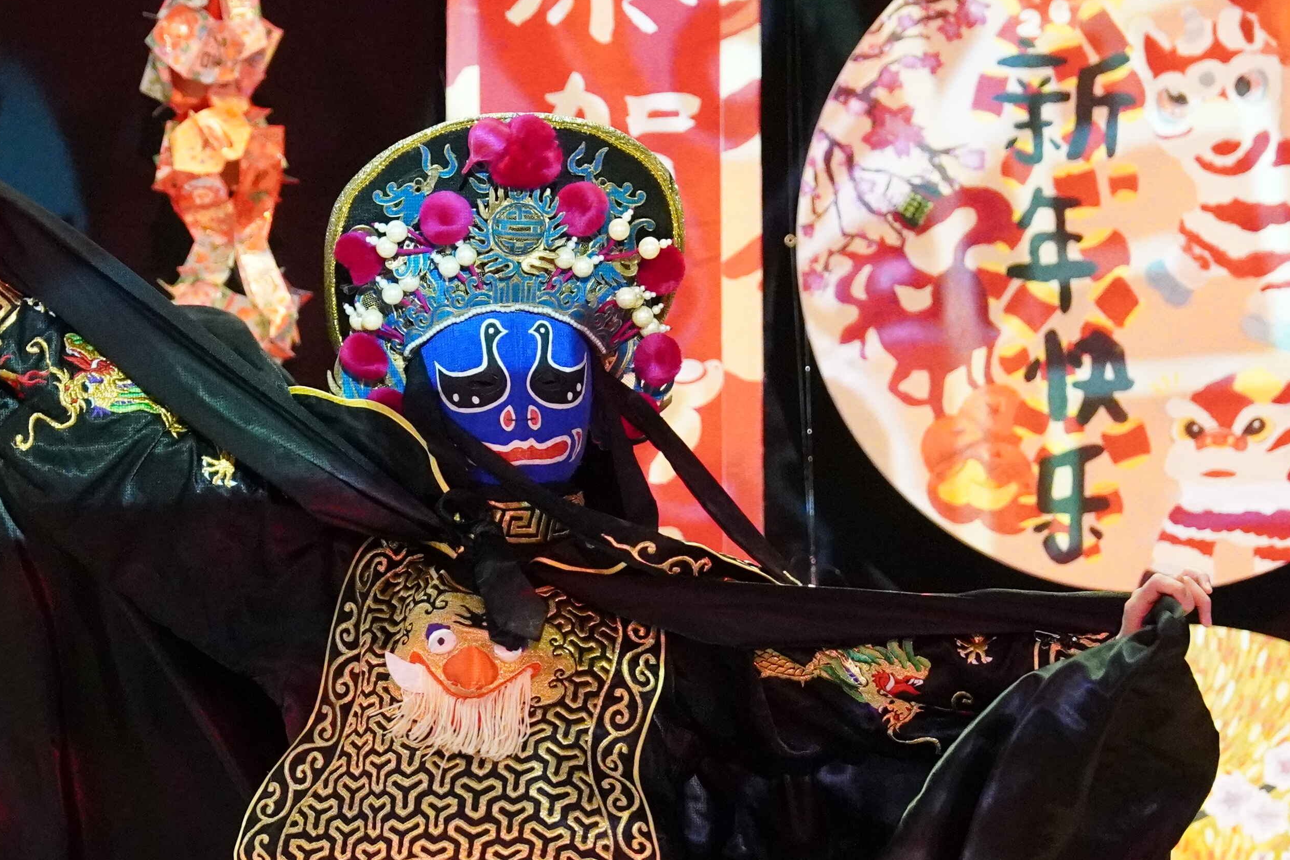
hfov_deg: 8.7
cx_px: 484
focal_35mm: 237
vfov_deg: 5.8
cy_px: 808
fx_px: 8492
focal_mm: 66
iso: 6400
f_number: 4
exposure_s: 1/400
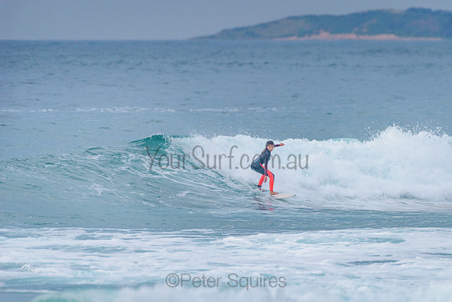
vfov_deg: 2.2
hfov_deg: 3.4
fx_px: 7693
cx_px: 277
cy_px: 182
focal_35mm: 613
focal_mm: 500
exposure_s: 1/2000
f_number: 5.6
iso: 360
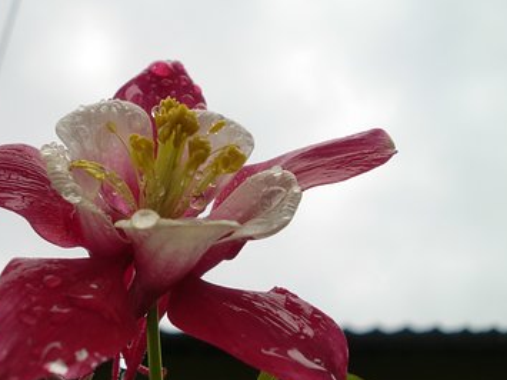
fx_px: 717
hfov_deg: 38.6
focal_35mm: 49
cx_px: 184
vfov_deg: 29.7
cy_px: 180
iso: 64
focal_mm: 5.58
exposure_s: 1/200
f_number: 2.8
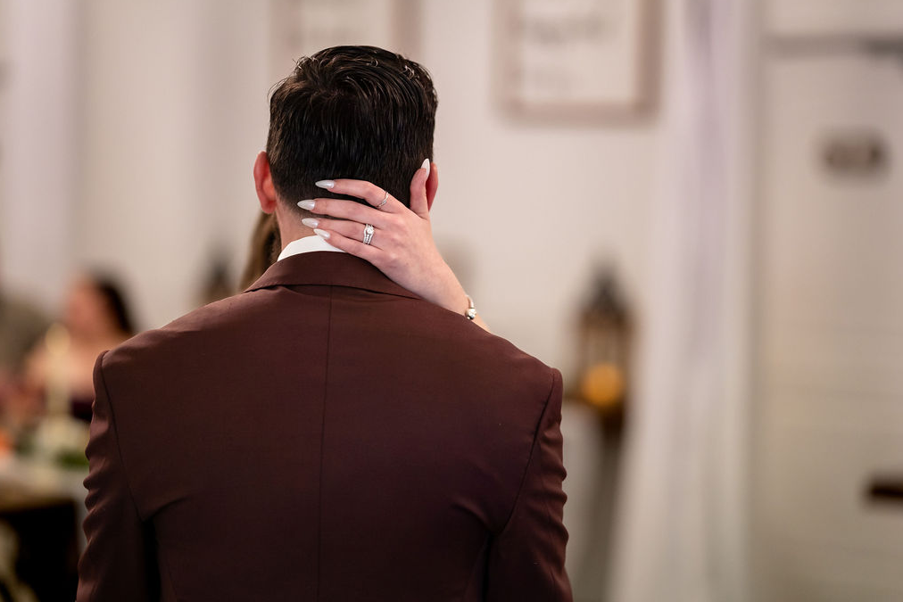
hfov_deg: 23.6
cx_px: 448
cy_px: 300
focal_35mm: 86
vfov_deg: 15.9
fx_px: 2157
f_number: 1.4
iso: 800
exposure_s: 1/320
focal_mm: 85
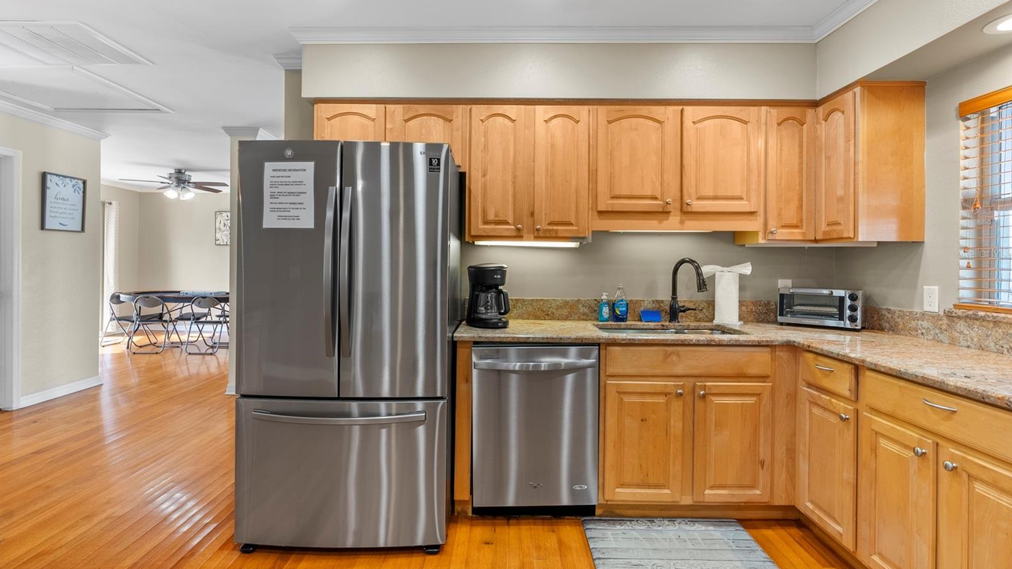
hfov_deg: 95.9
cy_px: 252
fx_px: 456
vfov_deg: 63.8
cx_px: 502
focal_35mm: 17
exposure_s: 1.3
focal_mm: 16
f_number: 7.1
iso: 400
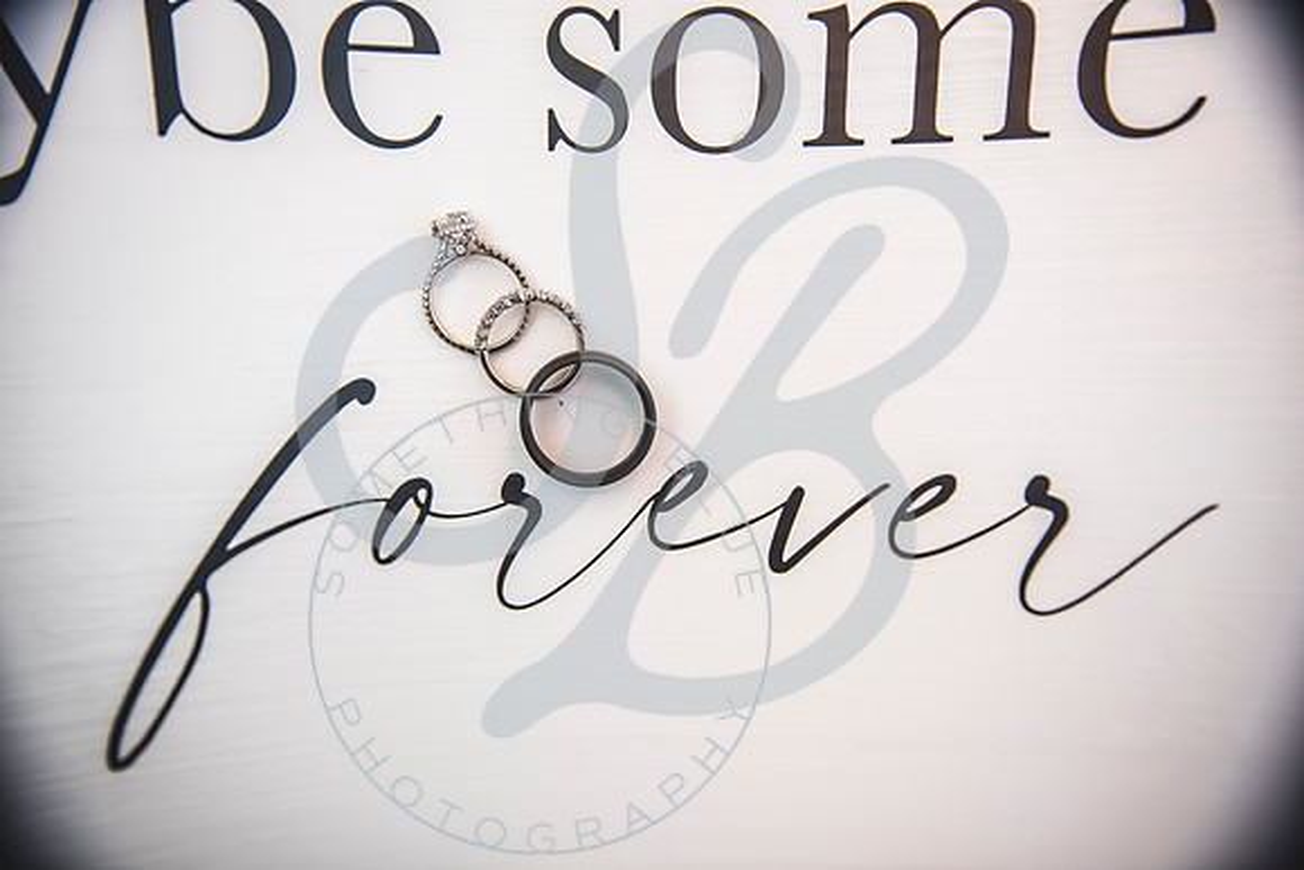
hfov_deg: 69.4
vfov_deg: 49.6
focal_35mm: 26
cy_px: 435
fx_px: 942
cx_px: 652
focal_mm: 26
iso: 100
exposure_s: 1/400
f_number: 2.8
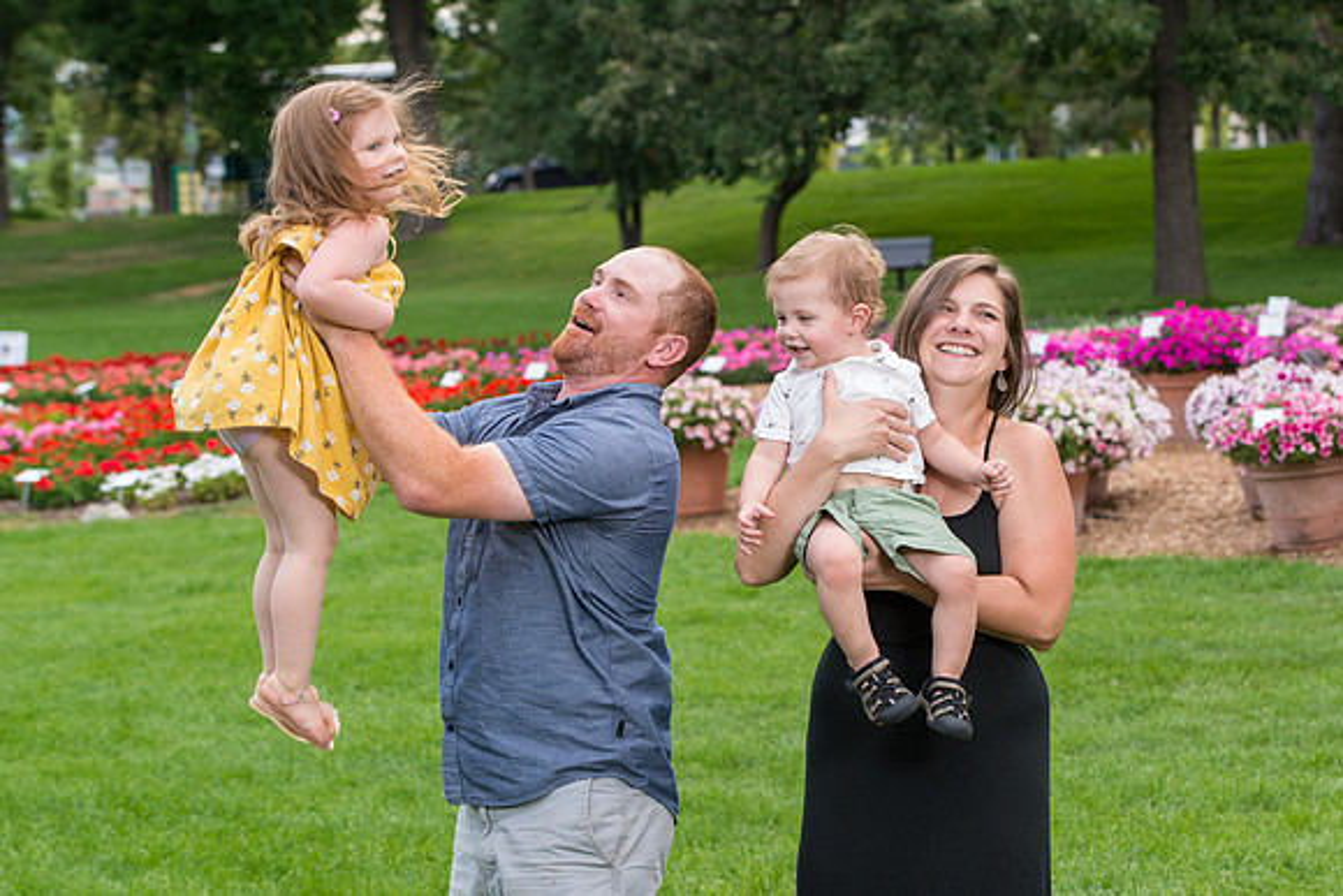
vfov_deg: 12.2
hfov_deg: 18.2
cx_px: 808
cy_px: 344
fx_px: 4177
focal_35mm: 112
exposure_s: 1/250
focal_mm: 80
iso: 400
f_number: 6.3
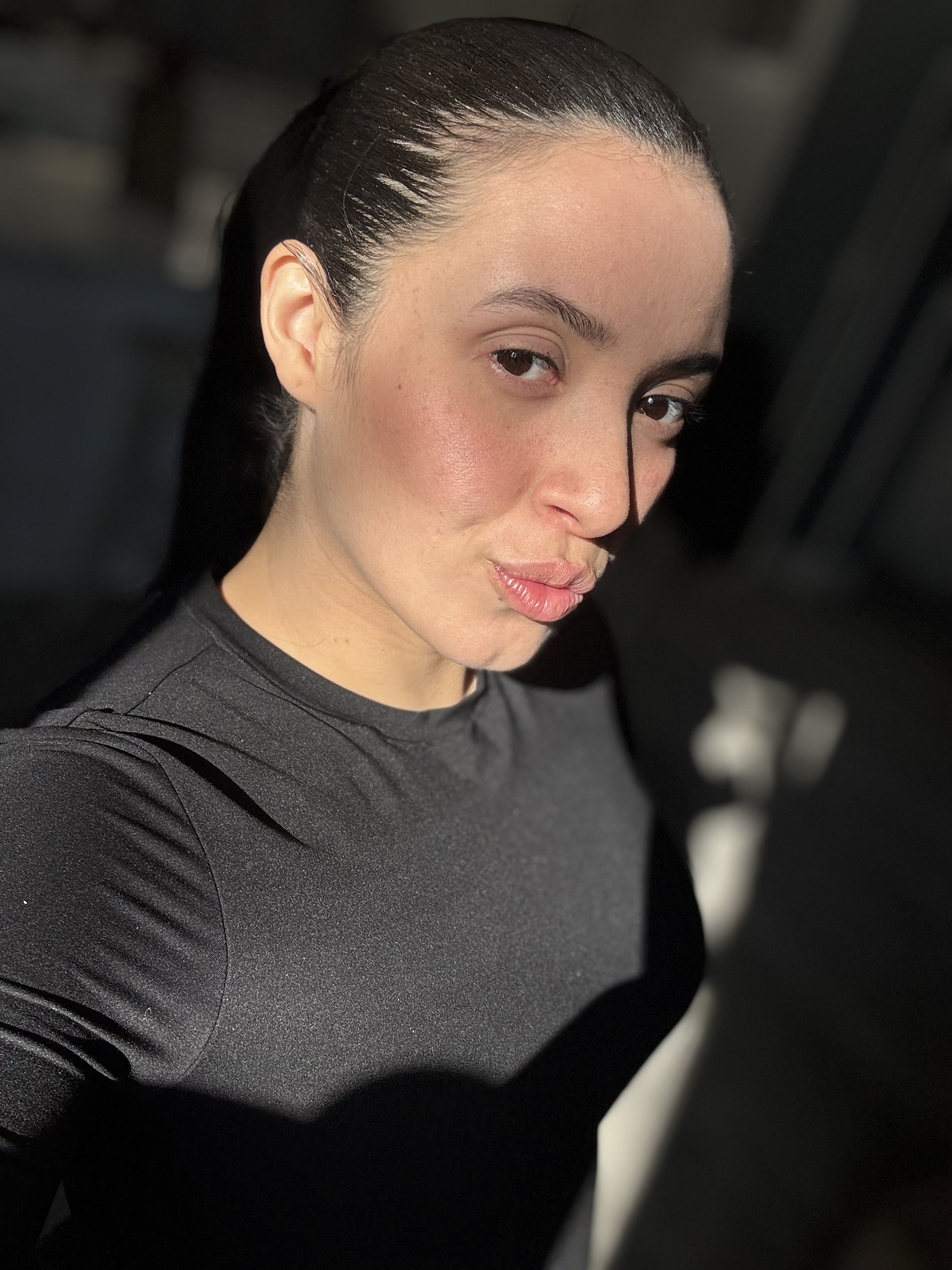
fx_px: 1100
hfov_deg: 46.8
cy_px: 635
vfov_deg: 60.0
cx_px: 476
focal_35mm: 30
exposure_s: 1/594
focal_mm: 2.69
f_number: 1.9
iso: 25
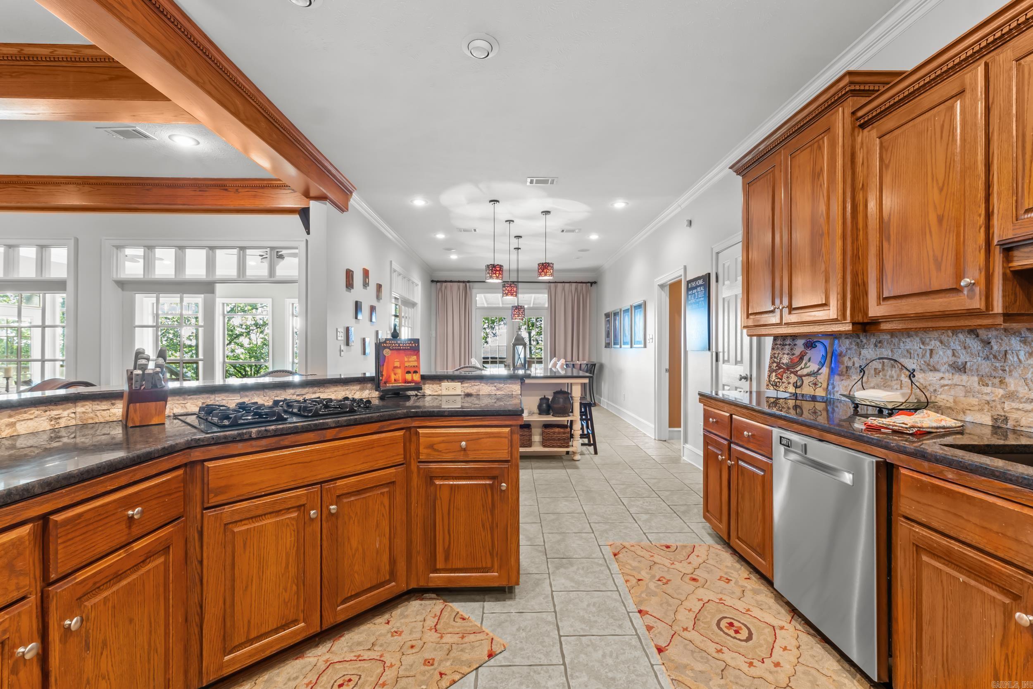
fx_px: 430
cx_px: 516
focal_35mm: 15
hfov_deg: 100.4
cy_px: 344
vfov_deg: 77.3
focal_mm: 10
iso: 320
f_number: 8
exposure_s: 1.3
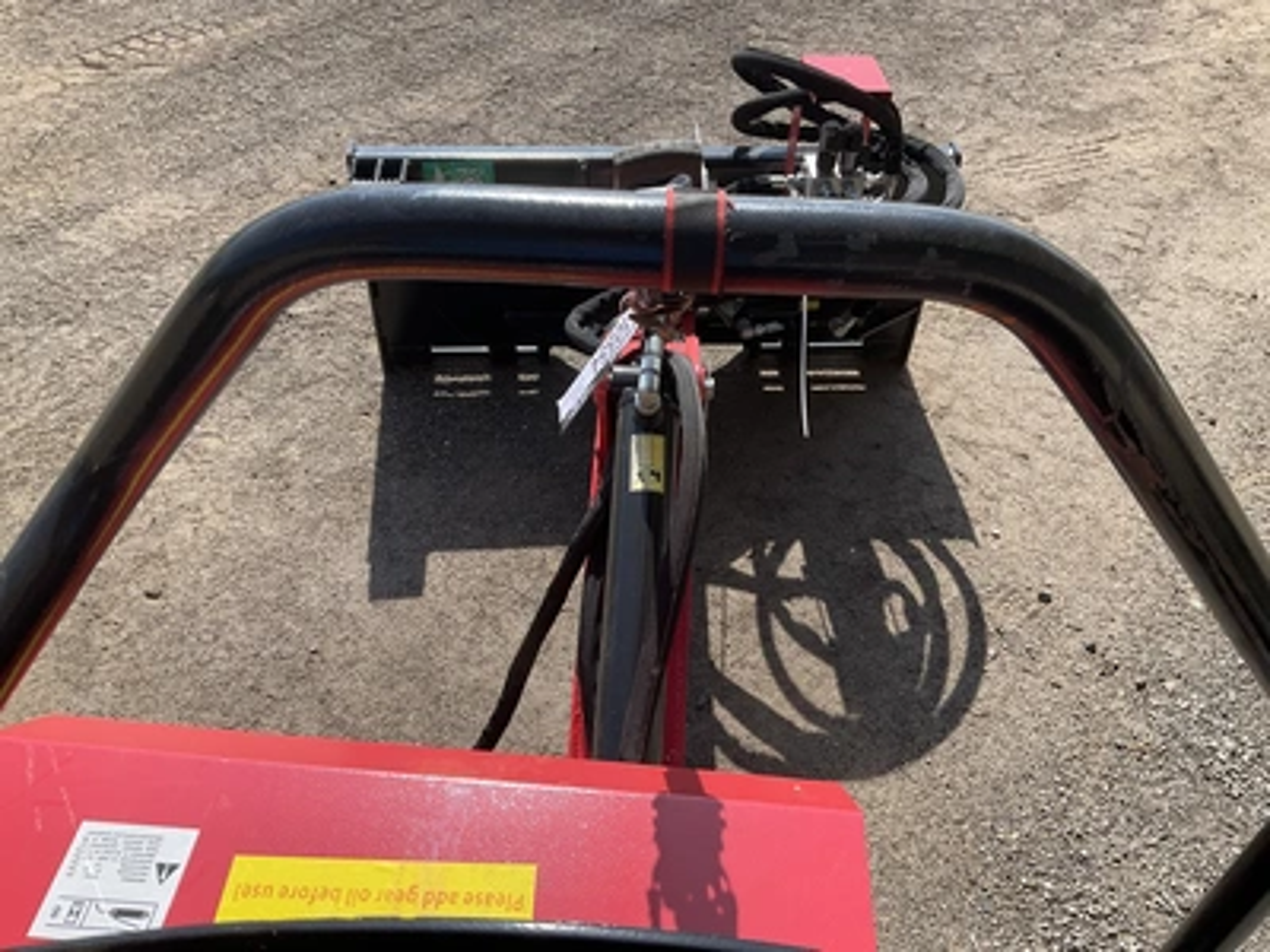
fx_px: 1064
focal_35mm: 29
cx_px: 635
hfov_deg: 61.7
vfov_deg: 48.2
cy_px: 476
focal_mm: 3
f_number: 1.8
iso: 25
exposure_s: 1/978
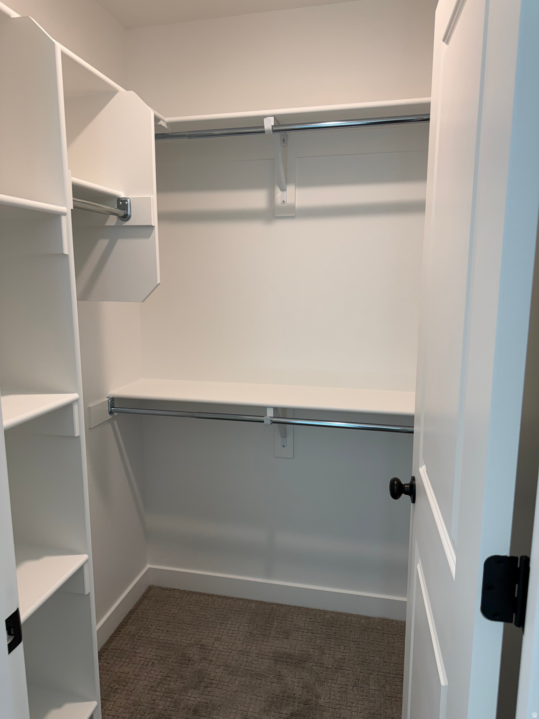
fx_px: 498
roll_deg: +0.2
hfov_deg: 56.8
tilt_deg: -8.9
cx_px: 270
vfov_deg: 71.6
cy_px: 360
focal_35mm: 24
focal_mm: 6.76
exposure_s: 1/120
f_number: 1.78
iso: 100
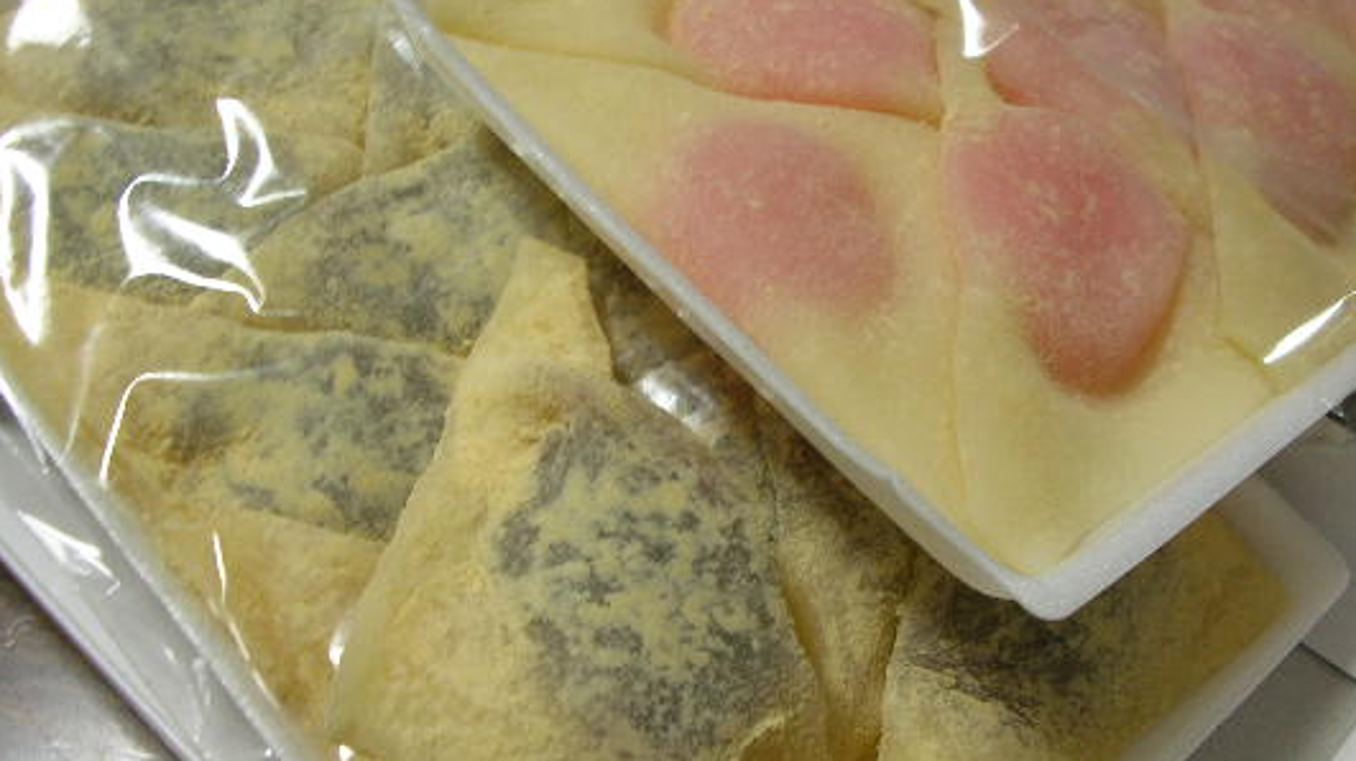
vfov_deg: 25.8
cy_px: 480
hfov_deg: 44.5
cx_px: 753
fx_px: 1653
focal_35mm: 46
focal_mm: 5.8
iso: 50
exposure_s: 1/7.5
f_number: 2.8
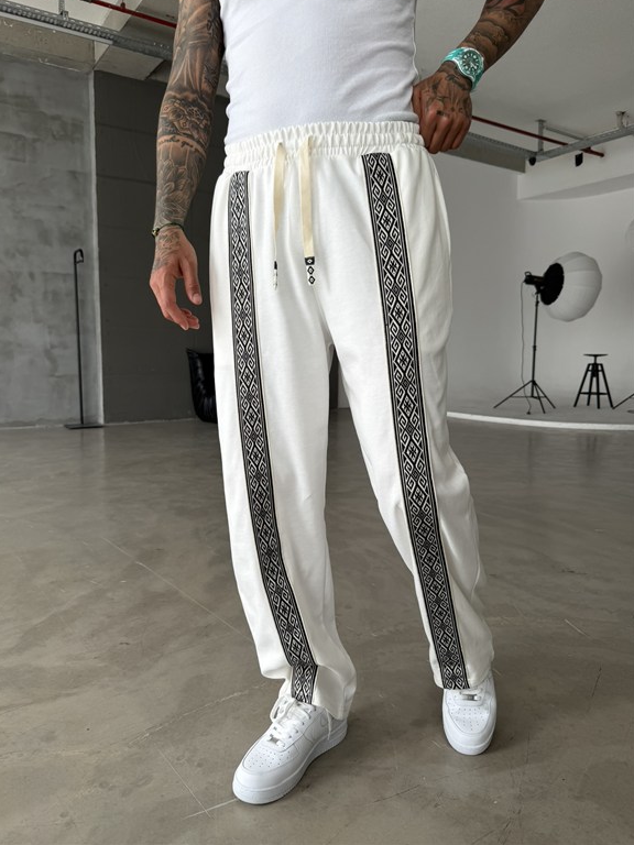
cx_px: 308
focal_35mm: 25
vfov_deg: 69.4
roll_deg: +0.1
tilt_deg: -5.7
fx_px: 611
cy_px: 406
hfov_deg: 54.9
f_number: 1.78
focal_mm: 6.76
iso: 80
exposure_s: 1/715
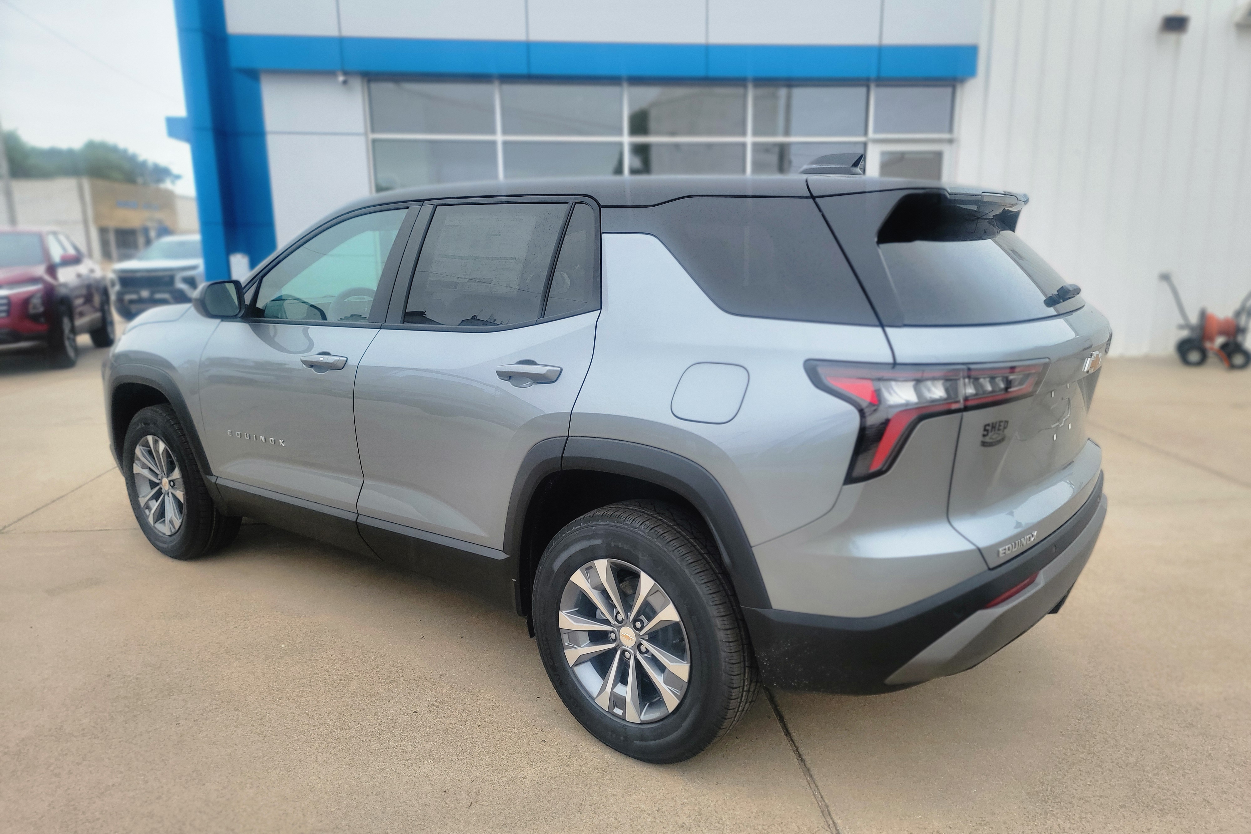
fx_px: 869
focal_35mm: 25
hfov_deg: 71.5
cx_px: 626
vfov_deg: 51.3
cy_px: 428
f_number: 1.8
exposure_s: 1/122
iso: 16
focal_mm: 6.7
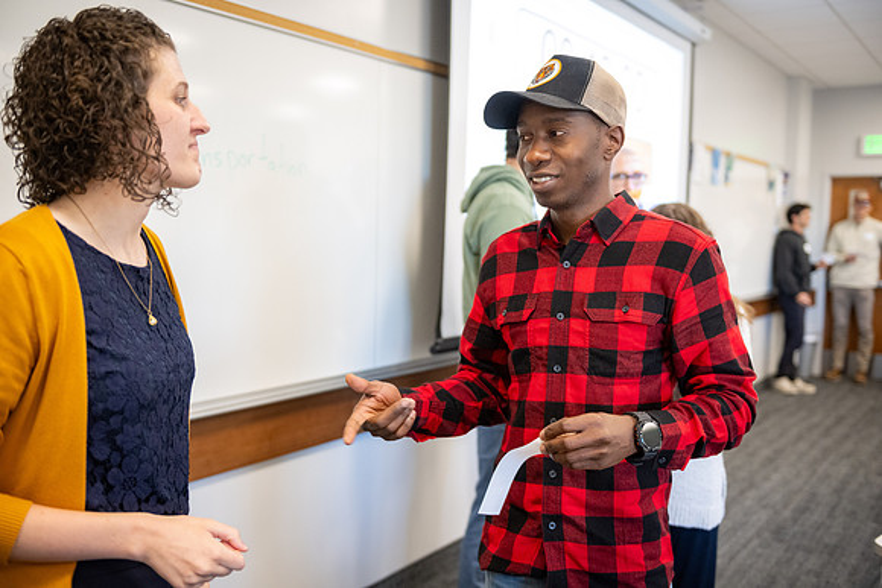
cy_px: 294
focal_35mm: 36
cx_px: 441
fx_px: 882
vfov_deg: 36.9
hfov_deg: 53.1
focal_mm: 36
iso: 2000
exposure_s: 1/160
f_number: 2.8
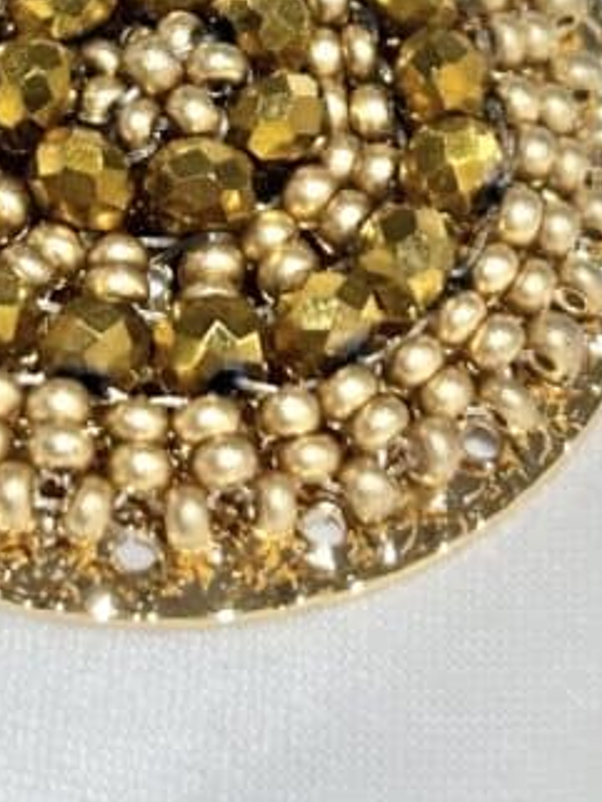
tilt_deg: -29.3
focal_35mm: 166
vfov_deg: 11.6
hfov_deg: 8.9
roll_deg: +5.2
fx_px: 3847
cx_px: 227
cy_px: -170
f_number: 1.6
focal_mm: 5.96
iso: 32
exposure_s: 1/274
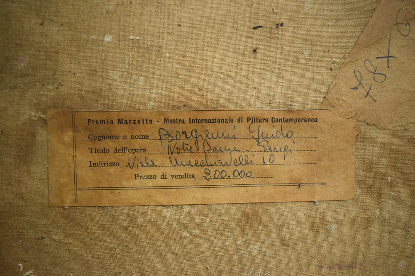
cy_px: 138
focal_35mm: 36
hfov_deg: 53.1
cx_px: 208
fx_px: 415
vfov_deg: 36.8
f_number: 4
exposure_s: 1/125
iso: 2000
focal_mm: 24
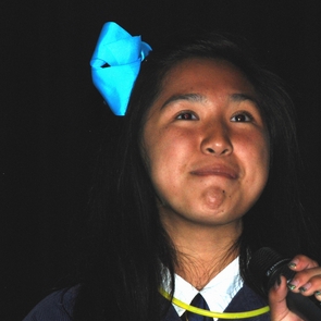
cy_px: 186
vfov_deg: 4.0
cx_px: 259
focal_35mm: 438
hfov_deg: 4.0
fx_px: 4596
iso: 220
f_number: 5.6
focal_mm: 135
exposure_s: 1/60
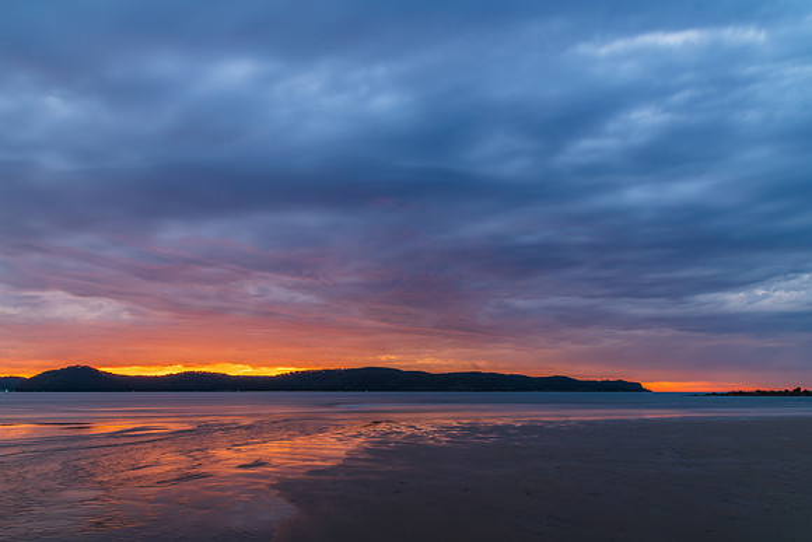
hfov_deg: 72.3
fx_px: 556
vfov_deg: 51.9
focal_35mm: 25
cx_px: 406
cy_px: 271
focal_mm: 24
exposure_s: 10
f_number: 8
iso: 200
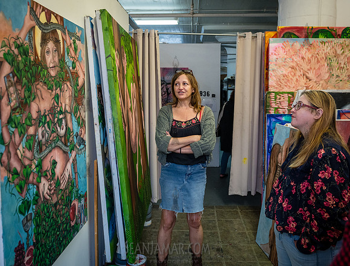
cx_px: 183
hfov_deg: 59.5
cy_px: 115
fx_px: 306
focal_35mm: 30
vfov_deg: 46.9
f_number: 3.5
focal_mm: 24
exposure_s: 1/500
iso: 2500
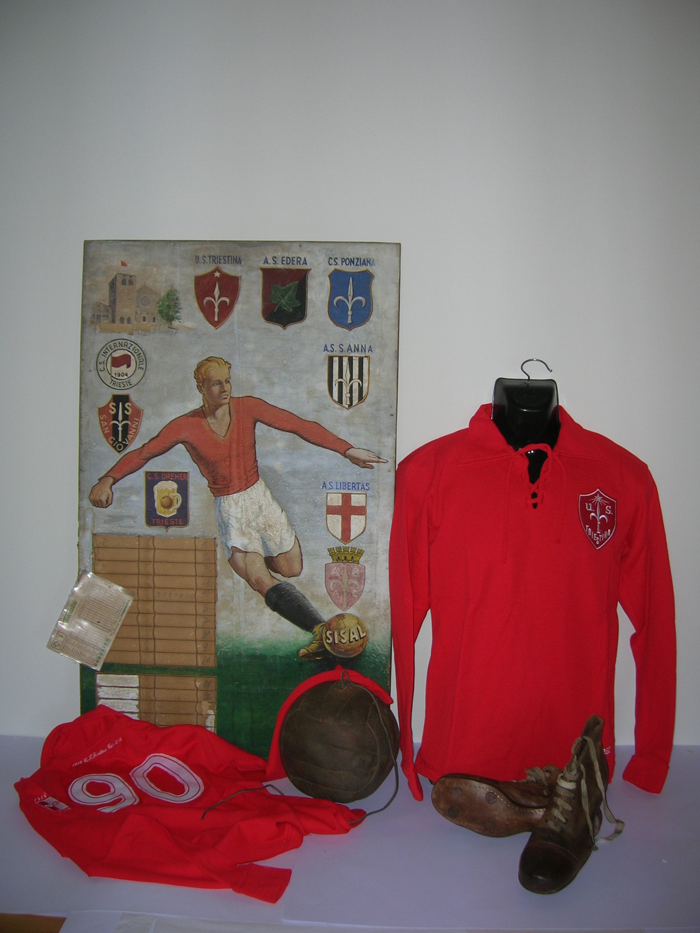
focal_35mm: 34
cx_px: 350
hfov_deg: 41.8
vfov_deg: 54.0
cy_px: 466
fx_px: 917
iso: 50
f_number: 2.9
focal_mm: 5.7
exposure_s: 1/60.1
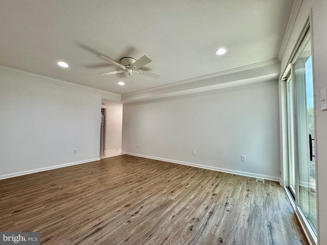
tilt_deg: +2.0
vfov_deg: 85.7
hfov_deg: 102.1
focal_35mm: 14
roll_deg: -0.6
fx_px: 132
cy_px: 122
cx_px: 164
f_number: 2.2
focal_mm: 2.22
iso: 160
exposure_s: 1/120
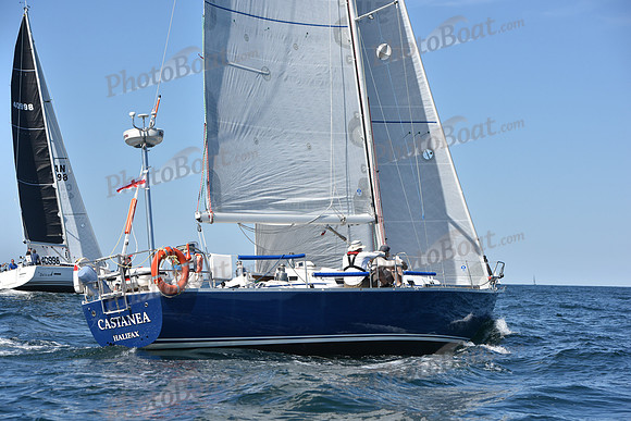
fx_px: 1753
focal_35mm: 100
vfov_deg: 13.7
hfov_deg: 20.4
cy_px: 210
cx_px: 316
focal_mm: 100
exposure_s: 1/2000
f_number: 6.3
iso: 250
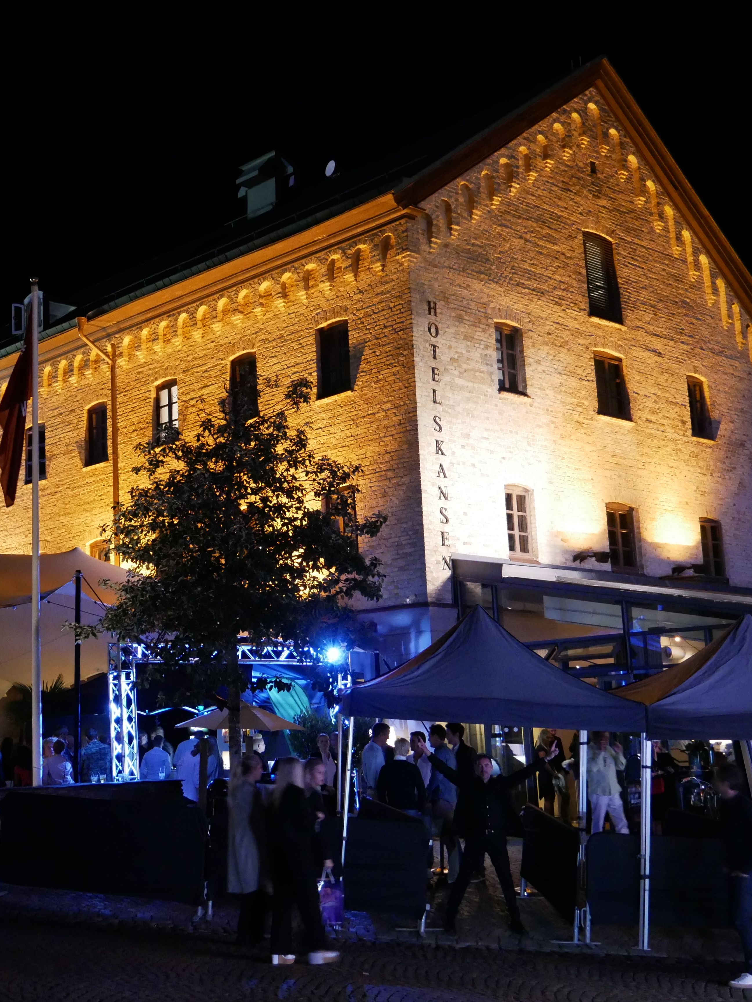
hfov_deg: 29.8
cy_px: 501
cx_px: 197
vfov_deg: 39.7
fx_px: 1390
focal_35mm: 48
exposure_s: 1/20
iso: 3200
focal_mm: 18
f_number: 4
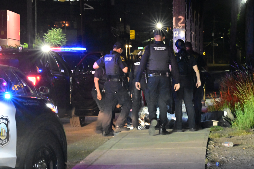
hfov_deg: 10.3
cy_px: 84
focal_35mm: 200
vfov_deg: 6.9
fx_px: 1411
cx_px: 127
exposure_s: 1/13
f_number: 20
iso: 25600
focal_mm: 200
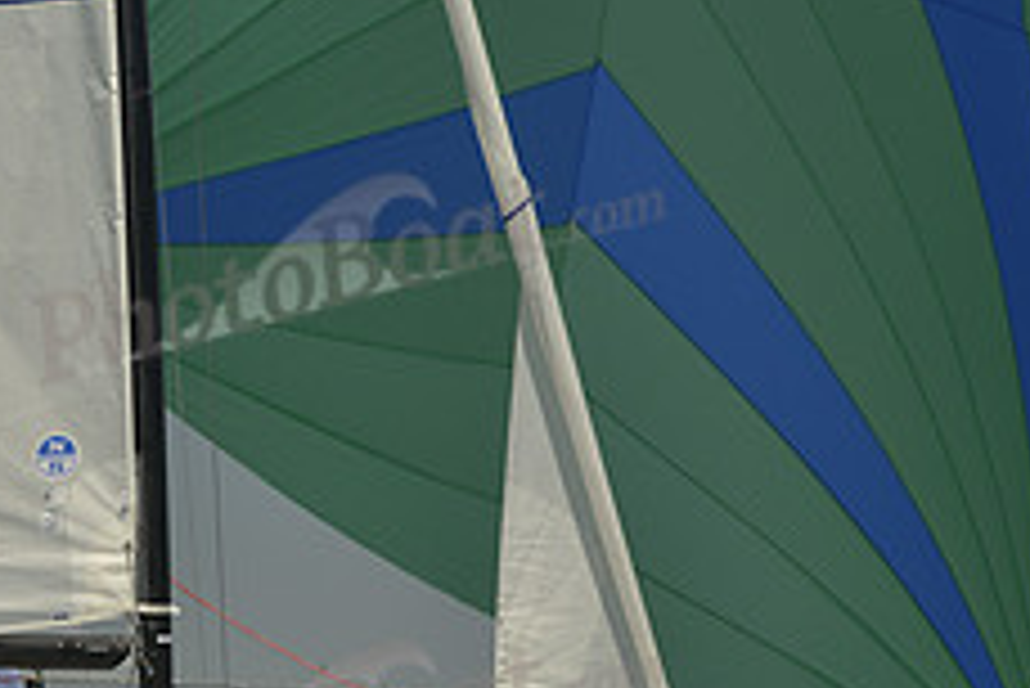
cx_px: -198
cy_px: 564
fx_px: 5067
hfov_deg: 11.4
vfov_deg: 7.8
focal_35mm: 177
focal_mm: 70
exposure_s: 1/1000
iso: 280
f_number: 8
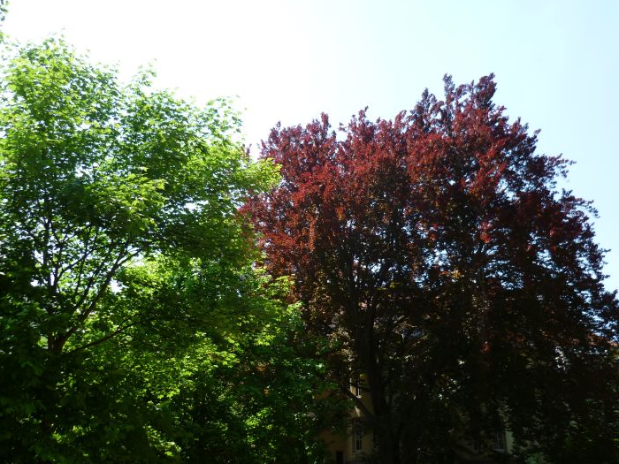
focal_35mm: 32
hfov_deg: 56.8
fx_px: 572
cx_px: 317
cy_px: 225
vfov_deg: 44.2
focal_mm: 5
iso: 80
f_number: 2.8
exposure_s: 1/400
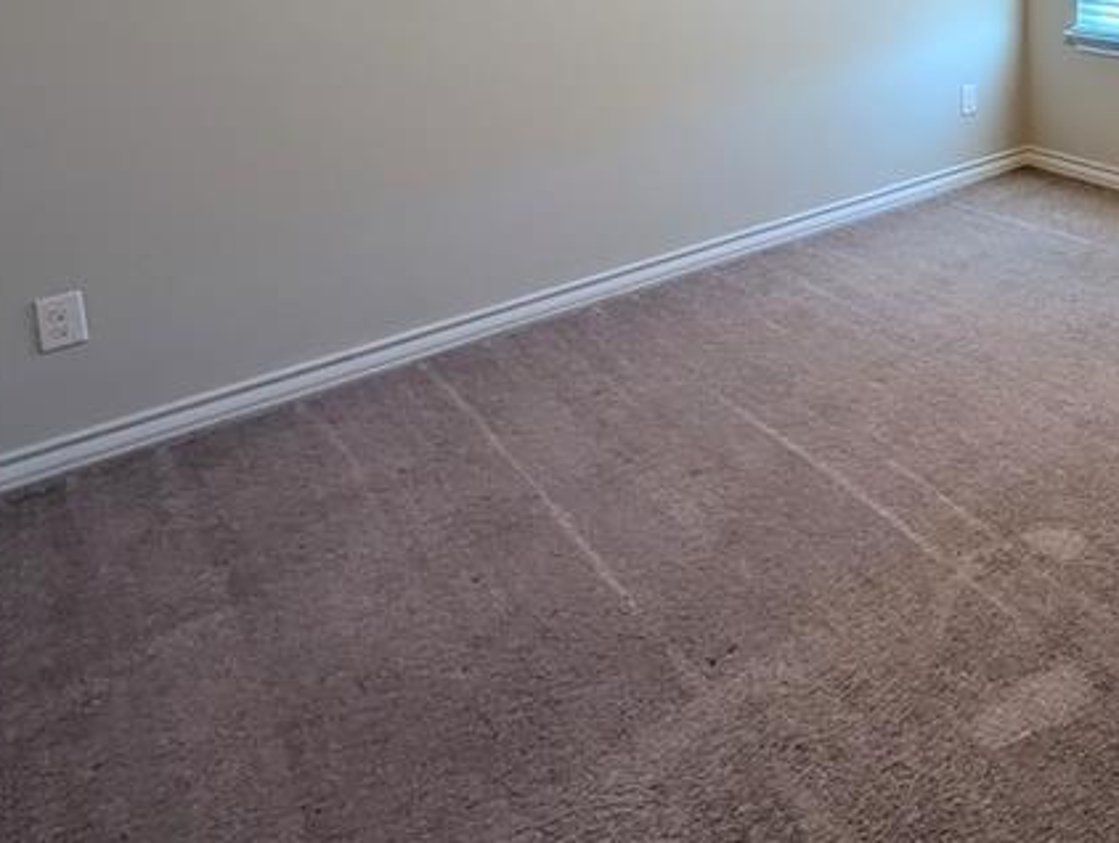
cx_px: 1016
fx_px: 939
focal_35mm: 29
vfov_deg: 40.7
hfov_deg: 53.5
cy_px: -42
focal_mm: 2.02
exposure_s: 1/24
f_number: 1.7
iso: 58
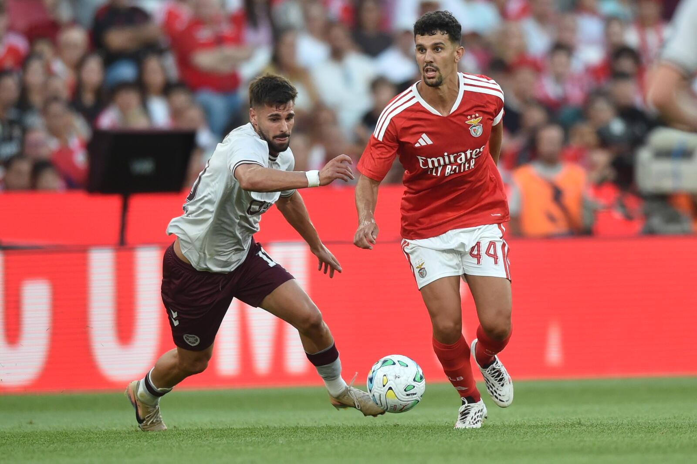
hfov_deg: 5.2
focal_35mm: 400
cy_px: 232
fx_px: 7740
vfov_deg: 3.4
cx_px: 348
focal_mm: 400
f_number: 2.8
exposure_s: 1/3200
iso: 2000
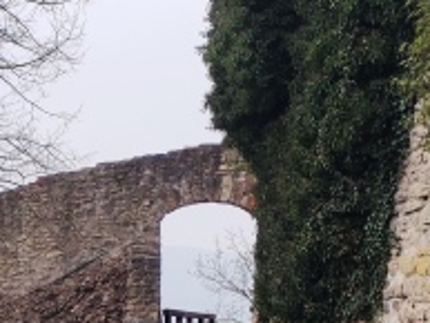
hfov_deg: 17.5
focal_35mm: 90
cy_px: 586
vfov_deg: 14.4
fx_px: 1119
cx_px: -350
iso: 50
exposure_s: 1/188
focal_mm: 4.74
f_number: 1.79
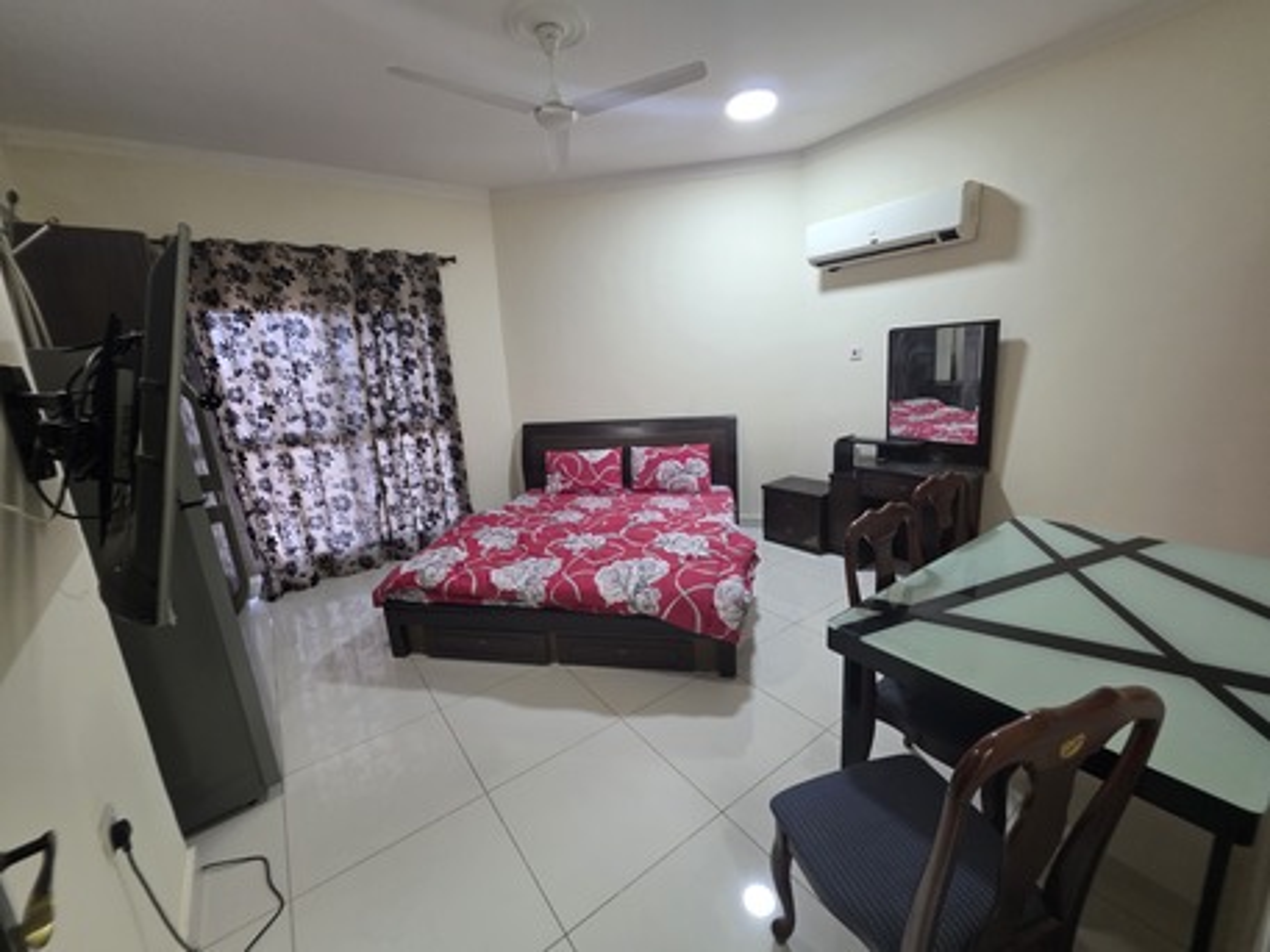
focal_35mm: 13
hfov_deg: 106.2
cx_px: 635
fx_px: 477
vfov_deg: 89.9
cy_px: 476
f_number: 1.9
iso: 200
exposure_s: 1/50
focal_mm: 2.2
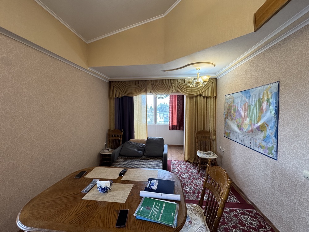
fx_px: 125
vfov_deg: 85.7
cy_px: 116
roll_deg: +0.5
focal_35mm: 14
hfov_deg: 102.1
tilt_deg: -1.7
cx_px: 154
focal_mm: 2.22
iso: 200
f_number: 2.2
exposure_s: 1/100
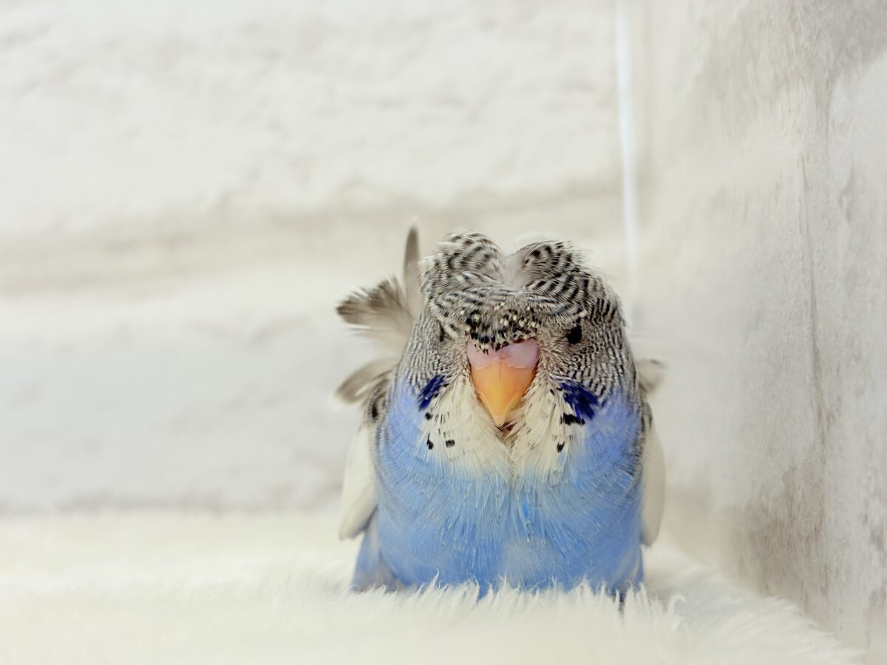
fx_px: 1332
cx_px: 444
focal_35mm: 52
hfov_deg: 36.8
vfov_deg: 28.0
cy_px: 332
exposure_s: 1/100
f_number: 1.6
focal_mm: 5.96
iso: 80
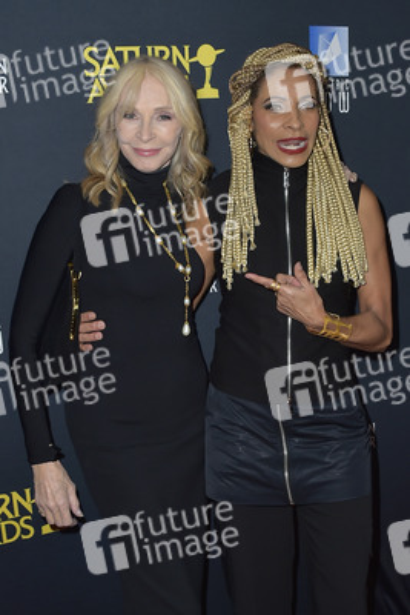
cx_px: 205
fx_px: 580
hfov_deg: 38.9
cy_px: 308
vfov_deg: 55.8
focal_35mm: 34
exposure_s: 1/250
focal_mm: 34
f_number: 6.3
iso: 250
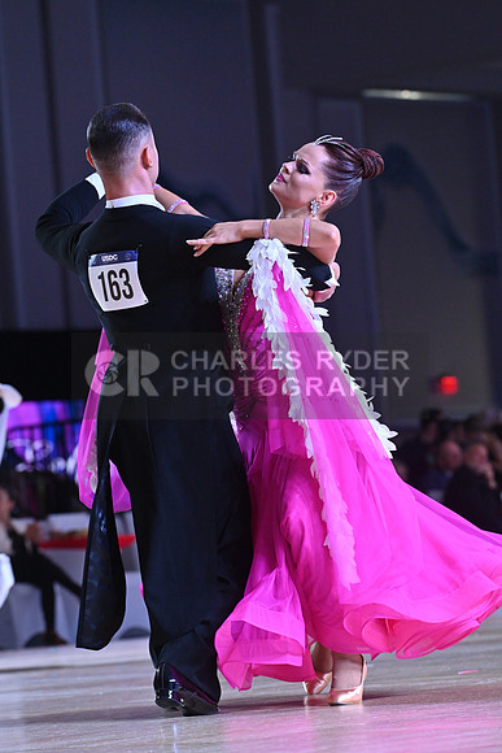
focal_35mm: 180
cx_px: 251
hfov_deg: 7.6
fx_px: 3762
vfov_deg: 11.4
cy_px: 376
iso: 2500
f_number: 7.1
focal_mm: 180
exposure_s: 1/400
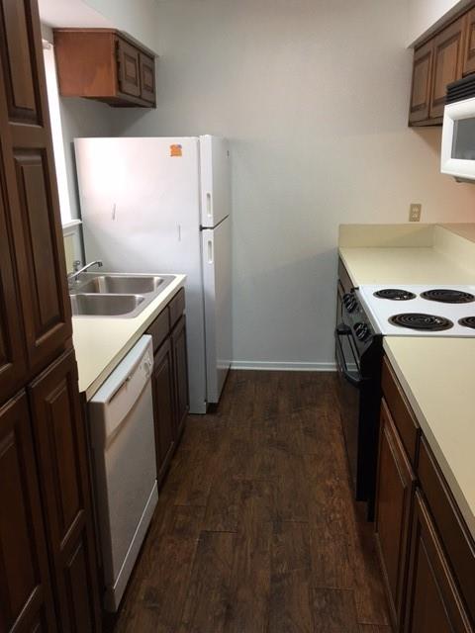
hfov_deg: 48.2
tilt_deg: -16.1
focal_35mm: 29
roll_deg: +0.2
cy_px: 316
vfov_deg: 61.7
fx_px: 531
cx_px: 238
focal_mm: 4.15
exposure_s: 1/30
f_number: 2.2
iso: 32
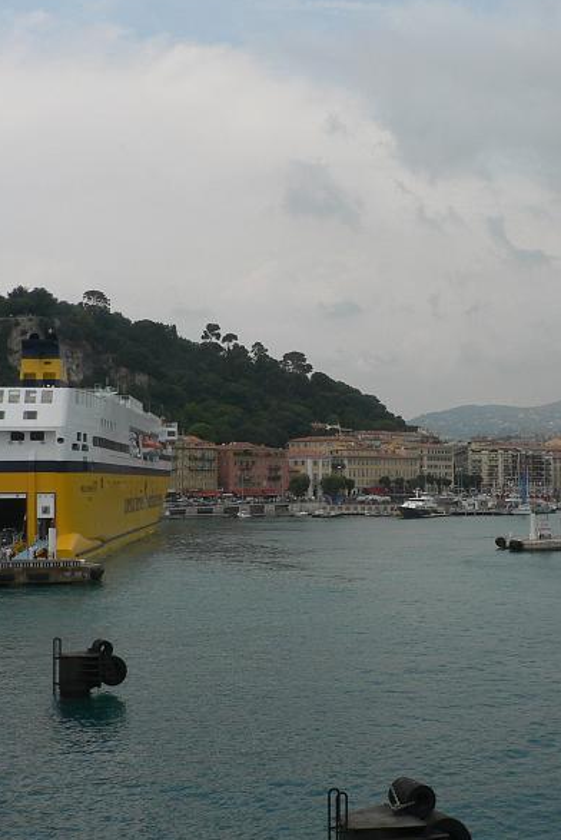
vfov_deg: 38.9
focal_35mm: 51
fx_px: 1191
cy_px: 414
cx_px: 404
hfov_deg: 26.3
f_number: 5.6
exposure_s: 1/640
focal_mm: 6
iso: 80
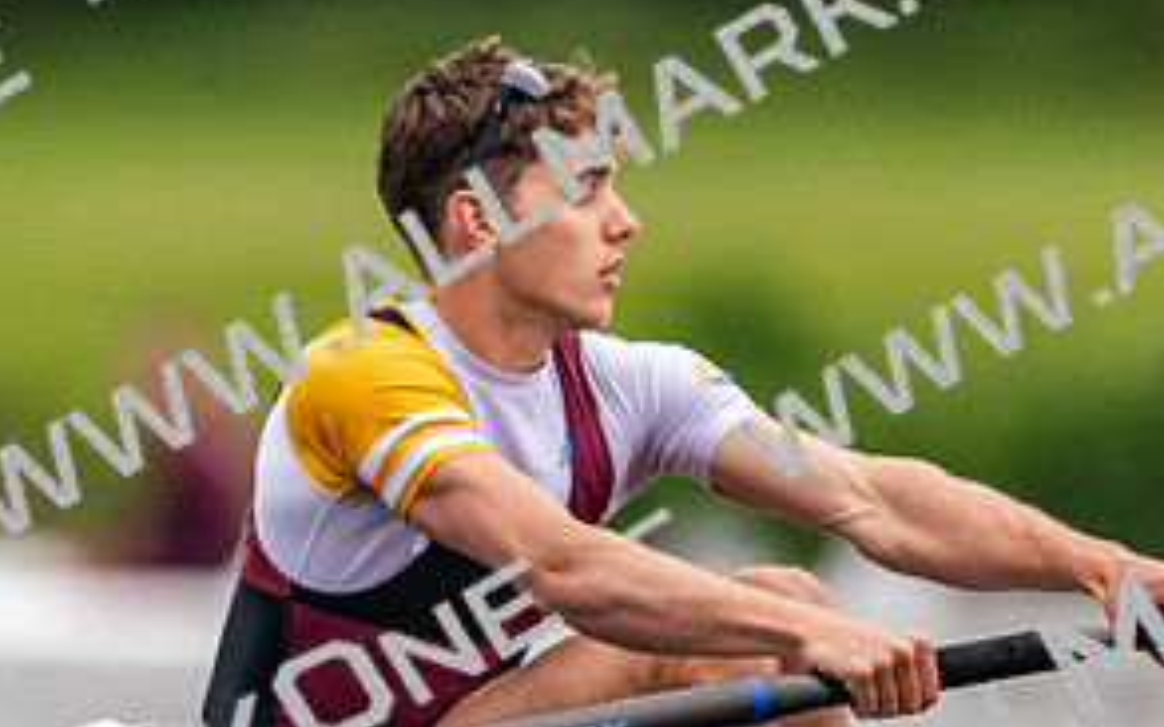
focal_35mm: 1210
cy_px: 546
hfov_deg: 1.7
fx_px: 38377
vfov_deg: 1.1
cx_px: 445
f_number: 4
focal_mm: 600
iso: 1100
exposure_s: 1/2000
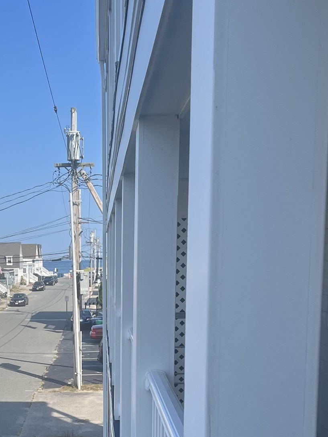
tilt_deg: -8.8
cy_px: 340
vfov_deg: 34.0
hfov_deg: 26.0
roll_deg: +1.4
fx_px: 695
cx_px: 58
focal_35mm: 55
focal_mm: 5.1
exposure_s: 1/3135
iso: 50
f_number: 1.6
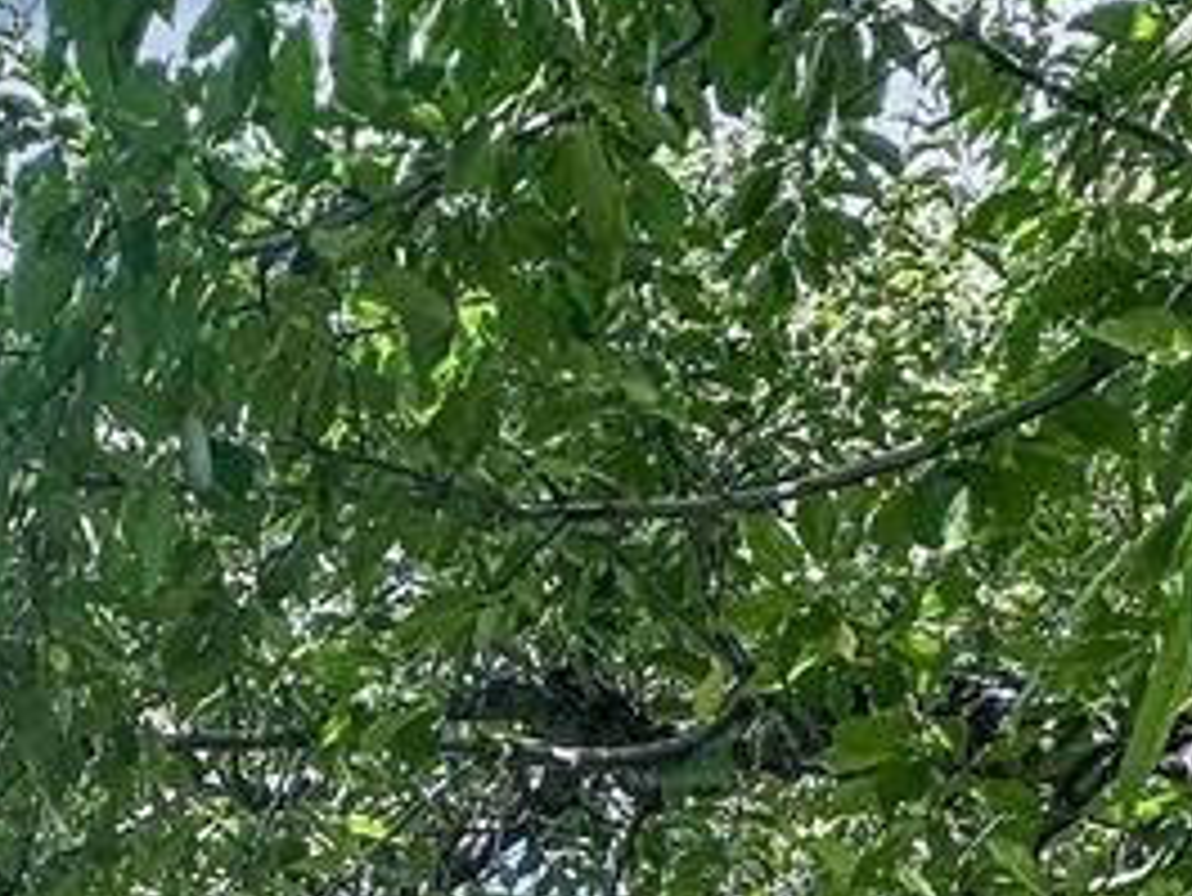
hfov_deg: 33.9
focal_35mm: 54
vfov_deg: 22.4
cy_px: 1337
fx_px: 1860
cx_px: 157
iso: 40
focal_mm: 2.22
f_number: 2.2
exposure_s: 1/511
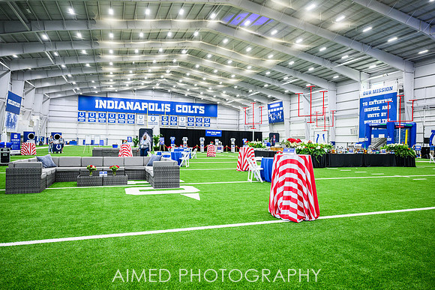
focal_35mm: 25
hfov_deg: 72.3
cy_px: 145
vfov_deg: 51.9
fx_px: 298
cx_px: 217
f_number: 2.8
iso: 1000
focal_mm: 24
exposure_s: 1/200
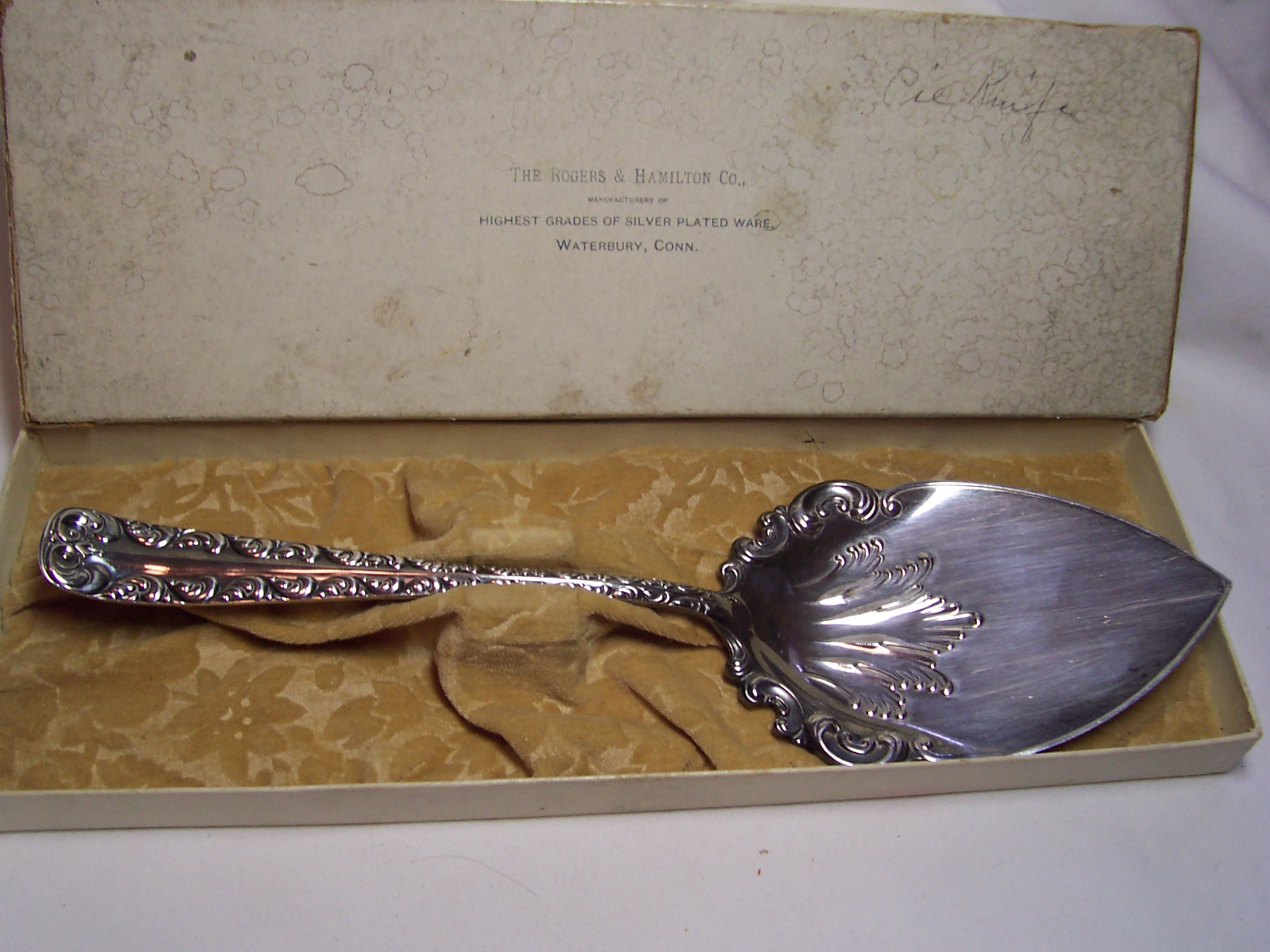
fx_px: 1357
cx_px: 635
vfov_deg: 38.7
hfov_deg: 50.1
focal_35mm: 37
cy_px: 476
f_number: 2.8
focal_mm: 5.6
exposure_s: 1/60
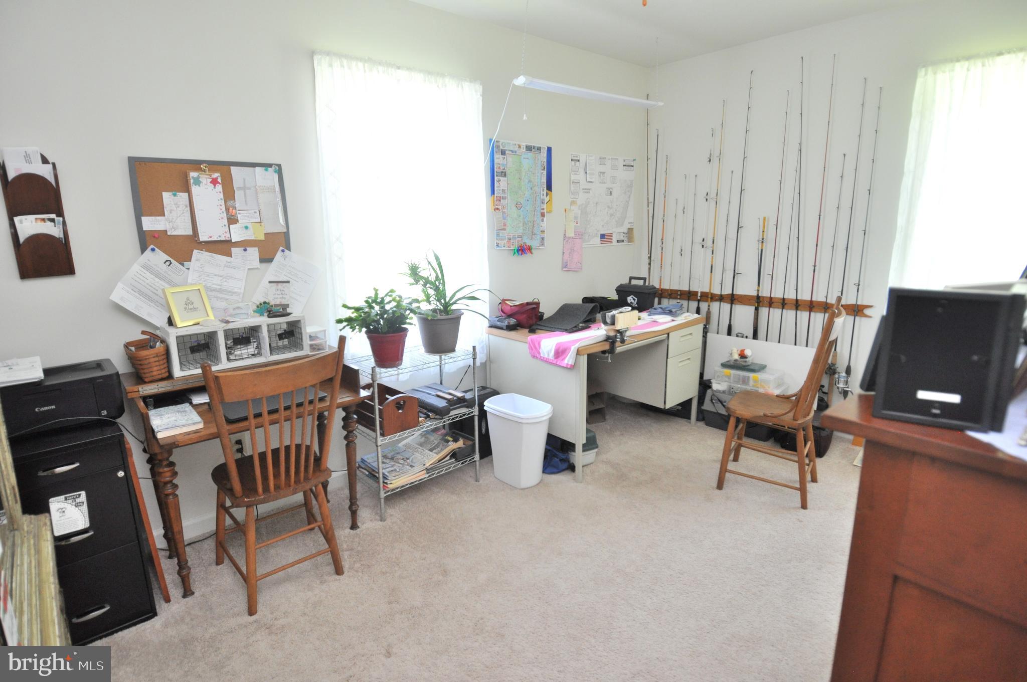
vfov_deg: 67.2
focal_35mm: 18
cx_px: 514
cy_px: 341
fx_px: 513
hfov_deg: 90.1
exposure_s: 1/60
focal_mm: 12
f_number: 4
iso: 800
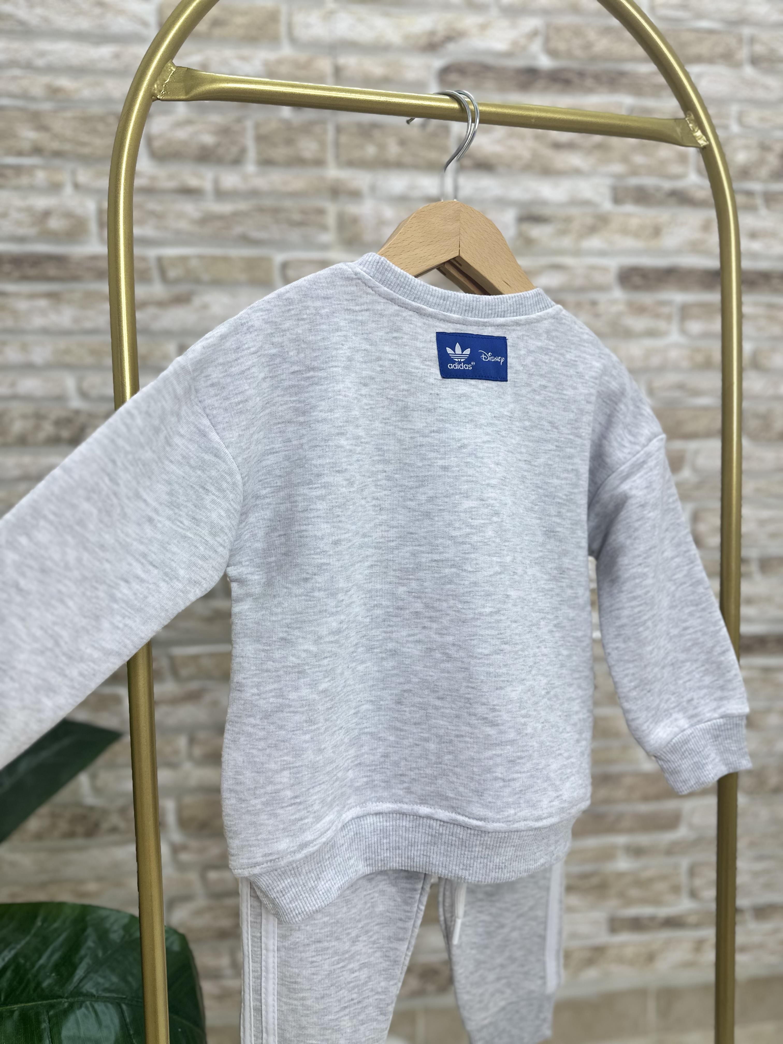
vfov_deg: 71.6
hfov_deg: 56.8
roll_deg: +0.4
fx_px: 724
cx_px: 392
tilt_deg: -2.8
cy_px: 522
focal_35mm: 24
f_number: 1.78
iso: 50
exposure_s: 1/100
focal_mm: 6.86
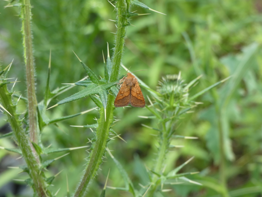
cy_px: 98
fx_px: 1431
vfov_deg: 7.9
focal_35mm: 189
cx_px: 131
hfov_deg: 10.5
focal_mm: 33.9
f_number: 5.5
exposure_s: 1/80
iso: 160
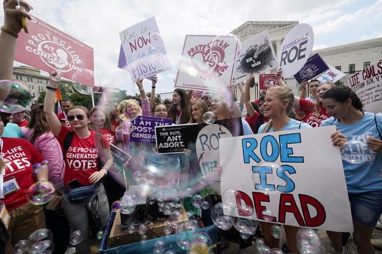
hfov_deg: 96.8
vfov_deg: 73.7
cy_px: 127
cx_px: 191
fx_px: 170
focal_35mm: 16
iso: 200
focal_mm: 16
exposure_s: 1/250
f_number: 10
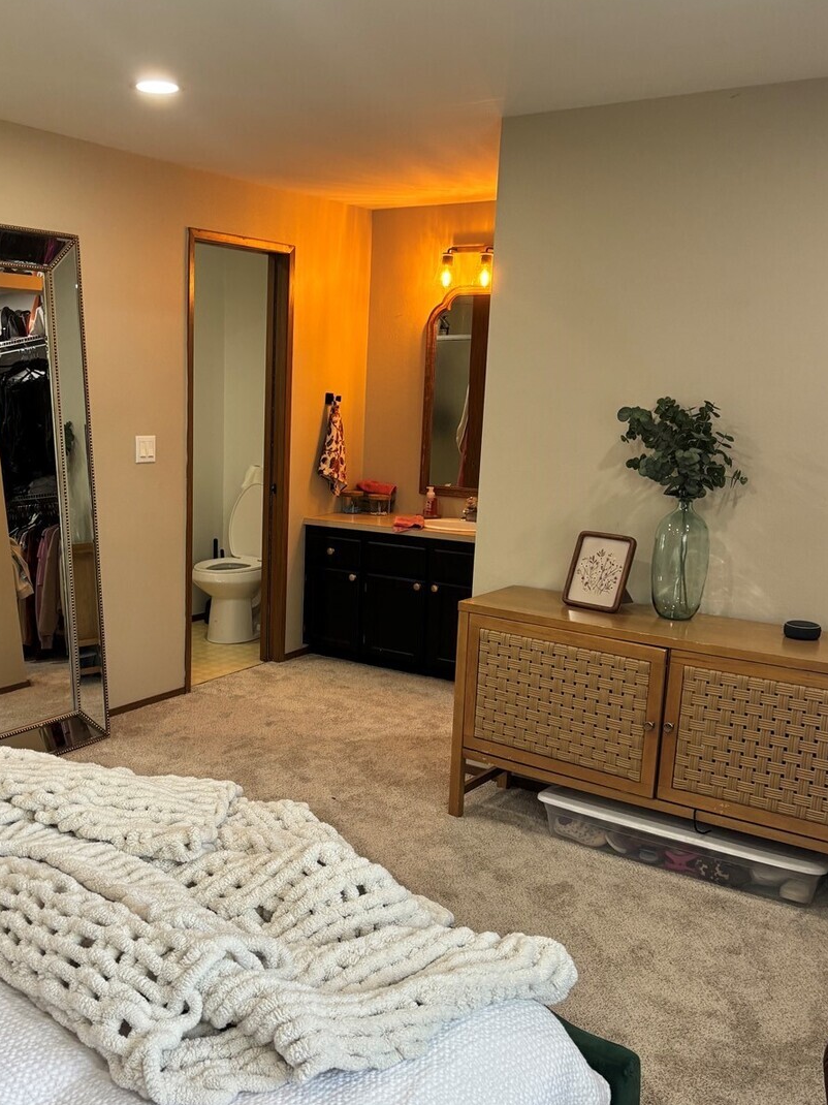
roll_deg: -2.1
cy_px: 580
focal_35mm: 35
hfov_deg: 40.4
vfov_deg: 52.6
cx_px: 305
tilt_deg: -11.2
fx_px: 1117
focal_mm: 5.96
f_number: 1.6
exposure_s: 1/120
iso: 100
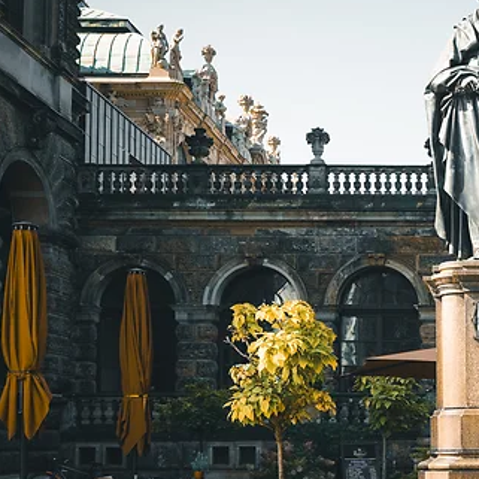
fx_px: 986
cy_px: 301
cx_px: 506
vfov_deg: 27.2
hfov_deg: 25.6
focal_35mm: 63
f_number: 7.1
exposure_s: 1/100
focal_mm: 31
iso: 100
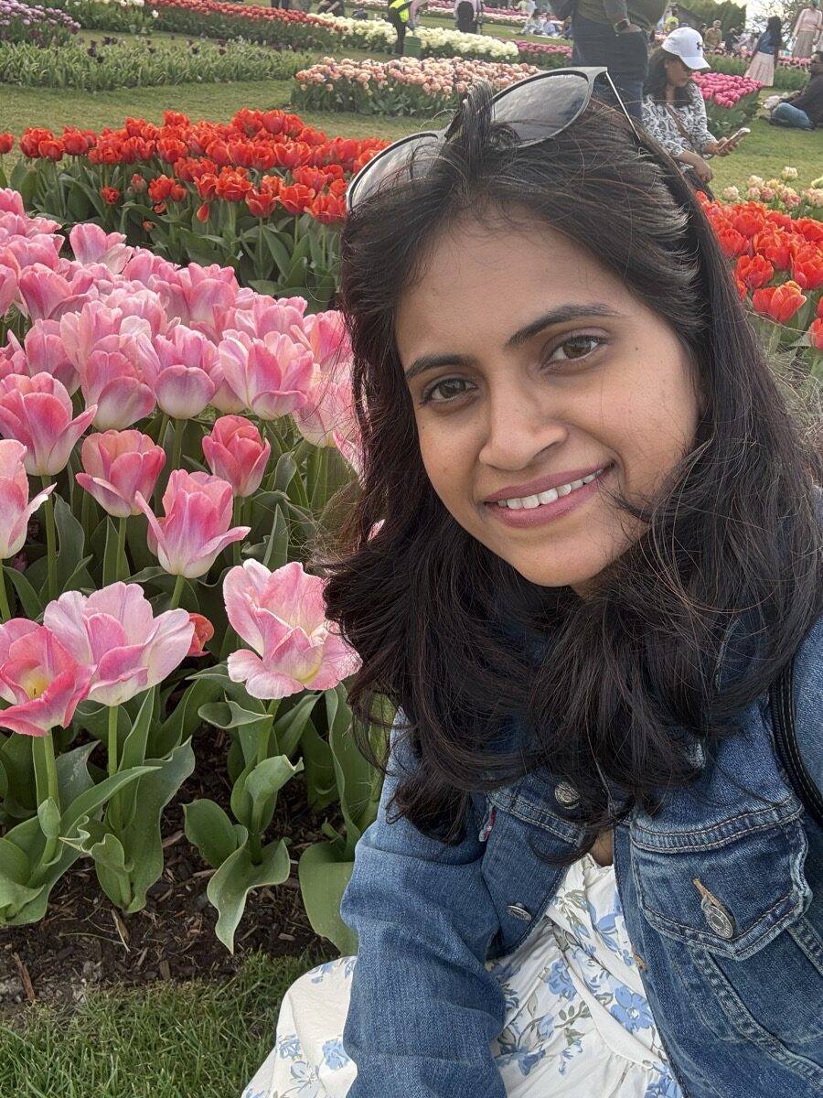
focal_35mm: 30
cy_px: 549
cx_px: 412
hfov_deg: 46.8
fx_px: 951
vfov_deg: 60.0
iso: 20
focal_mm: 2.69
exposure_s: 1/147
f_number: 1.9
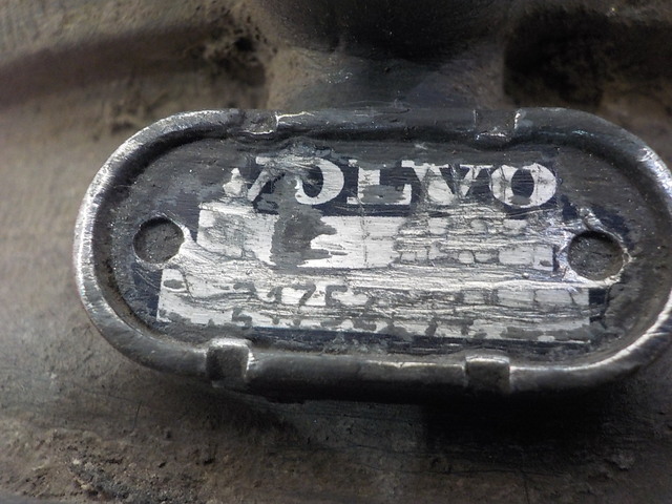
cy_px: 252
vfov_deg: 46.8
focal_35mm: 30
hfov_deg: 60.0
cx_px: 336
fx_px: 582
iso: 360
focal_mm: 4.1
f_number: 3.3
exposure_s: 1/30
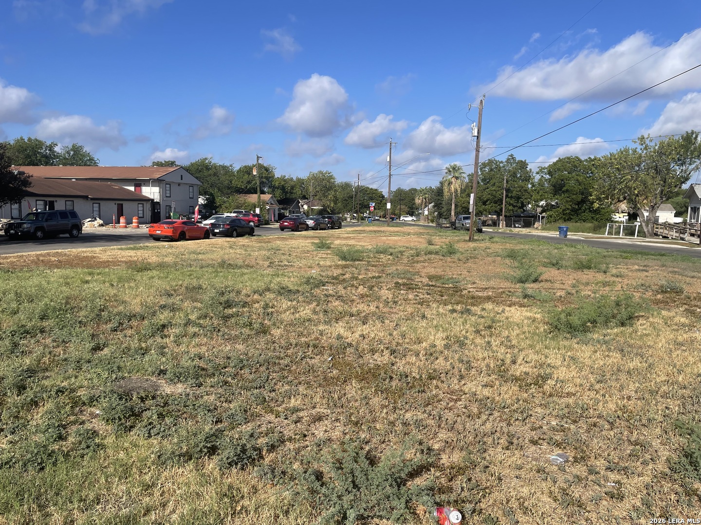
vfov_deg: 53.1
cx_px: 350
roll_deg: -1.1
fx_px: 527
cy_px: 262
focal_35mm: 26
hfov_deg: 67.3
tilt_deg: -5.2
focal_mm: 4.2
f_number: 1.6
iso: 32
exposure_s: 1/4132
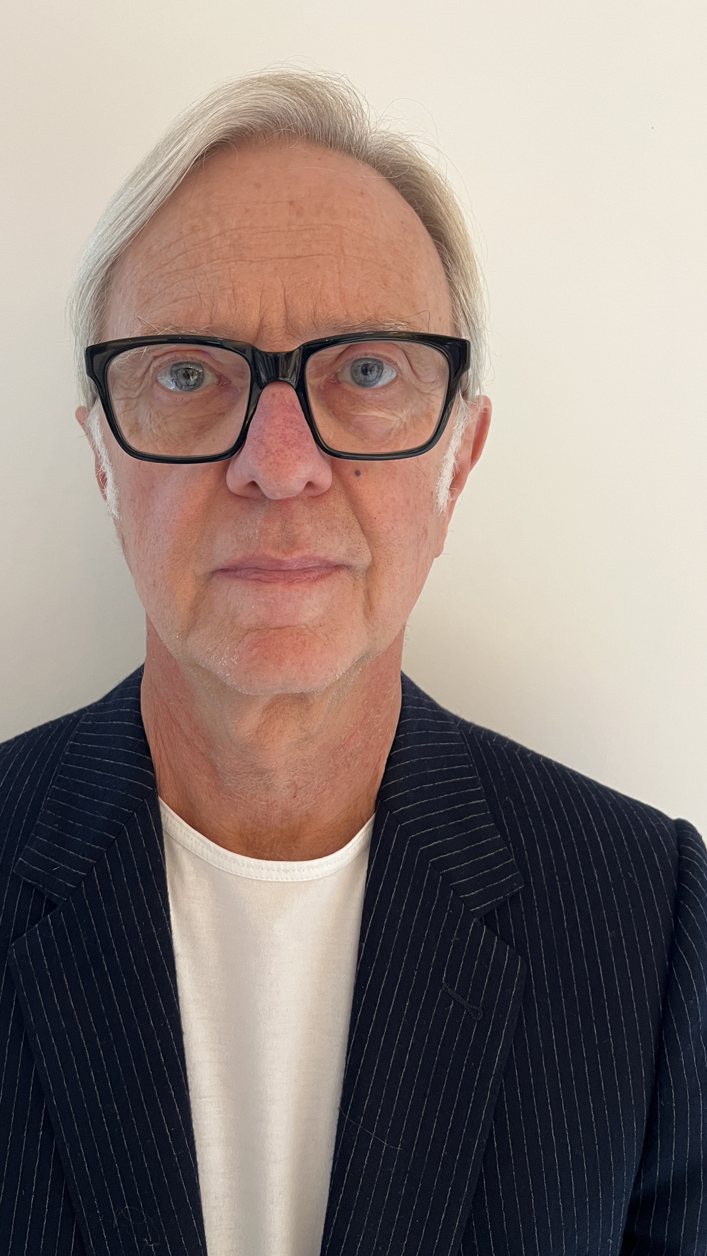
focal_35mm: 29
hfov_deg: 40.1
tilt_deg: -5.3
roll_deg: +0.0
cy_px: 623
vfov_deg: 66.1
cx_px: 293
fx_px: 967
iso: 250
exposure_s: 1/50
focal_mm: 5.7
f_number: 1.5
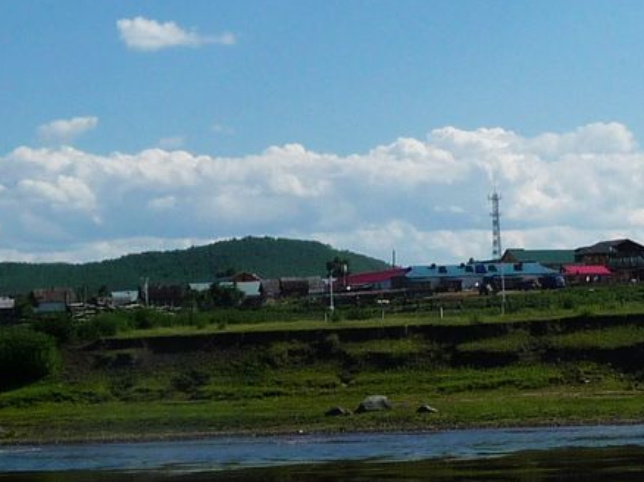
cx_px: 572
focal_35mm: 117
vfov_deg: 12.6
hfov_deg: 16.6
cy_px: 185
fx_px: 2175
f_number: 8
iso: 100
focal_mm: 5
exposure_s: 1/400
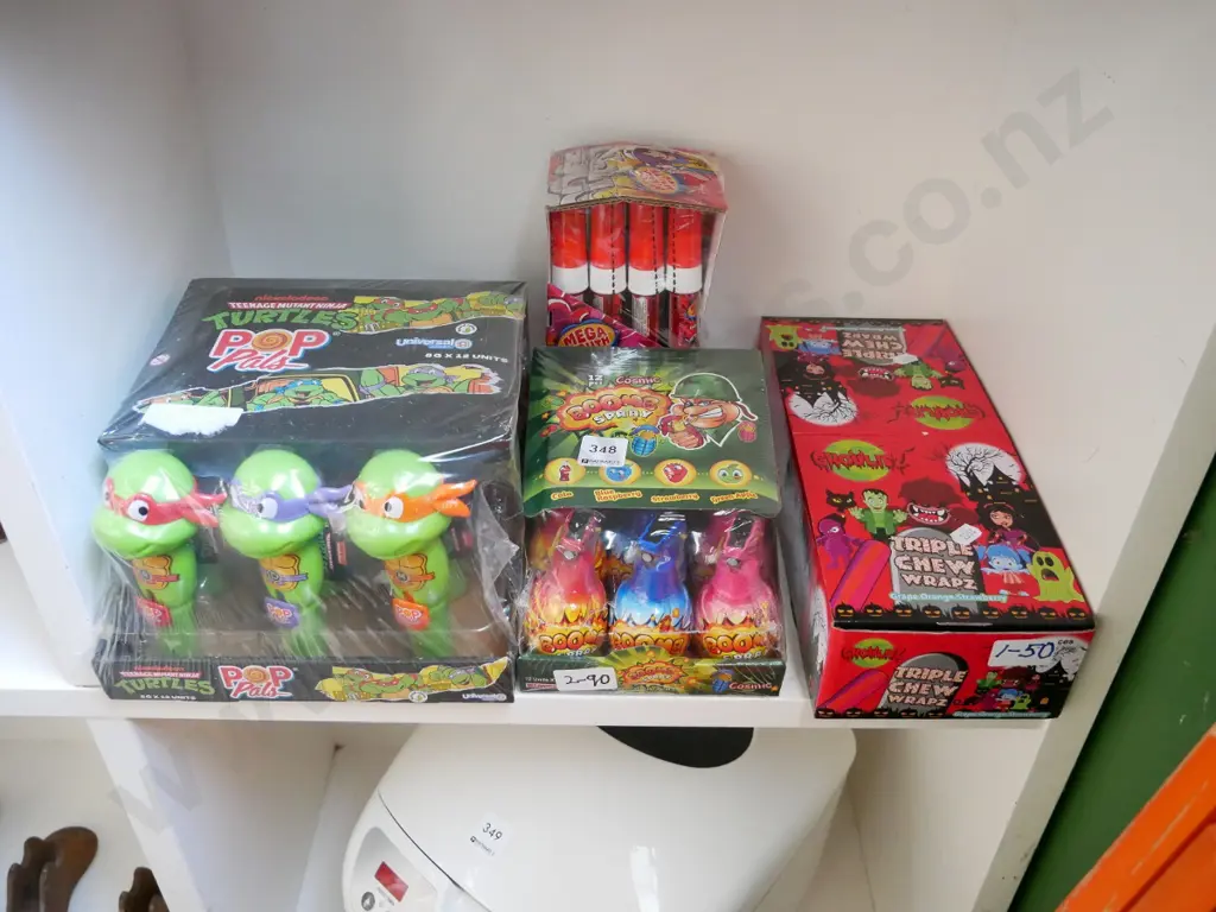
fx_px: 1054
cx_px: 608
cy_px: 456
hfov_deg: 60.0
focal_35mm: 30
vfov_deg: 46.8
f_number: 4
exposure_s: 1/50
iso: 3200
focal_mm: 15
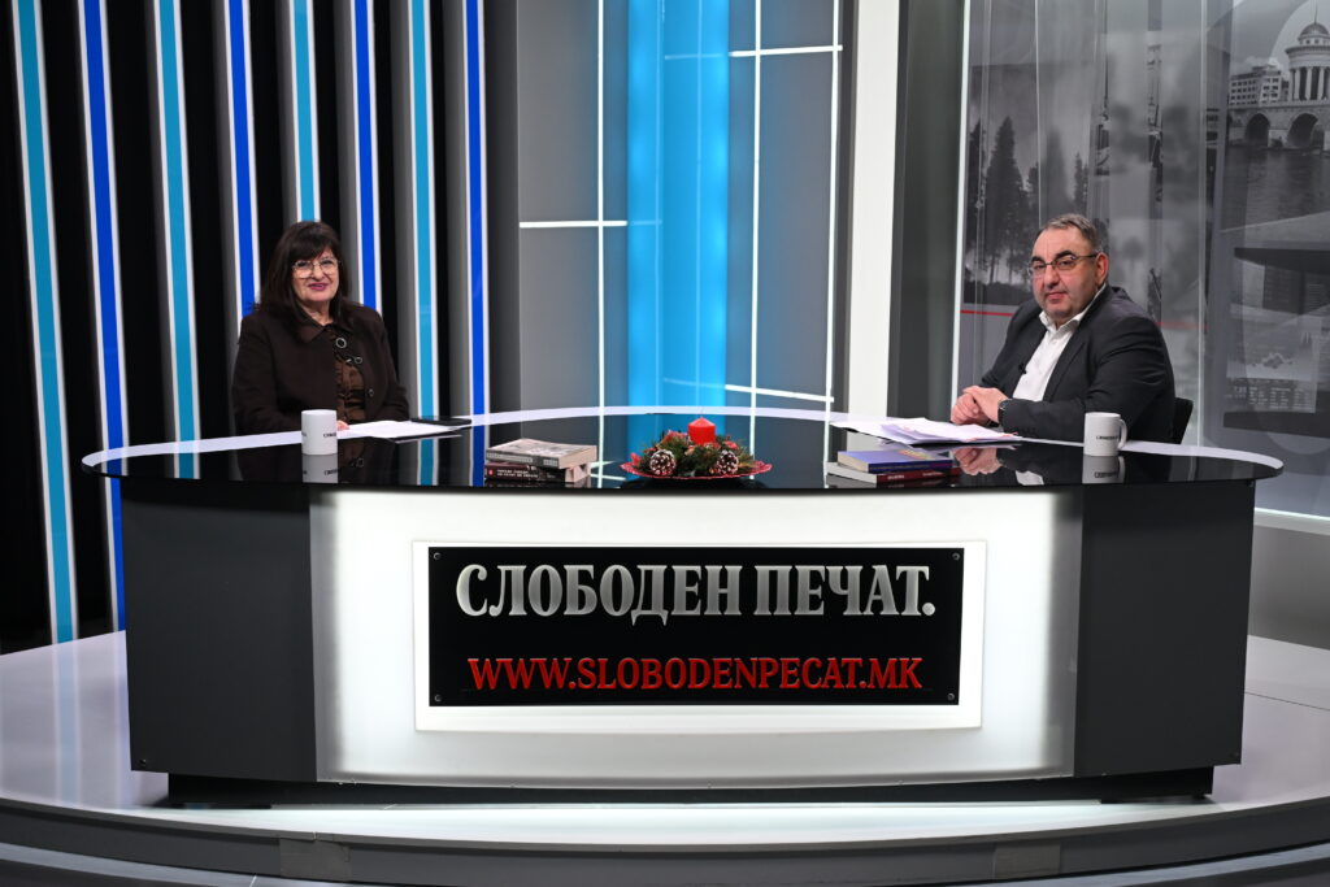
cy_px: 444
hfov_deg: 44.5
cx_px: 665
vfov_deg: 30.5
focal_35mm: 44
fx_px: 1626
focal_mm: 44
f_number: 4
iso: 2000
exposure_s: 1/500
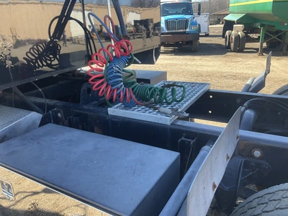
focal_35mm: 29
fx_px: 241
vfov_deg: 48.2
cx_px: 144
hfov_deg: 61.7
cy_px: 108
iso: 16
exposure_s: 1/131
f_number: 1.8
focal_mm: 3
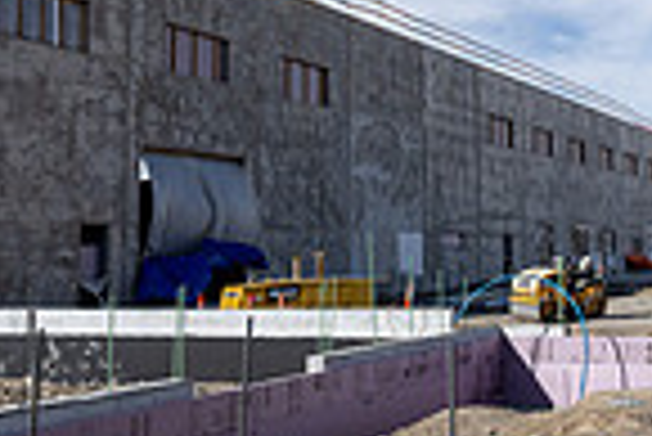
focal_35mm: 56
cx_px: 535
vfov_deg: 24.2
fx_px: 1015
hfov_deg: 34.4
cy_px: 155
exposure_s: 1/800
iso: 250
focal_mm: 14
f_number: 9
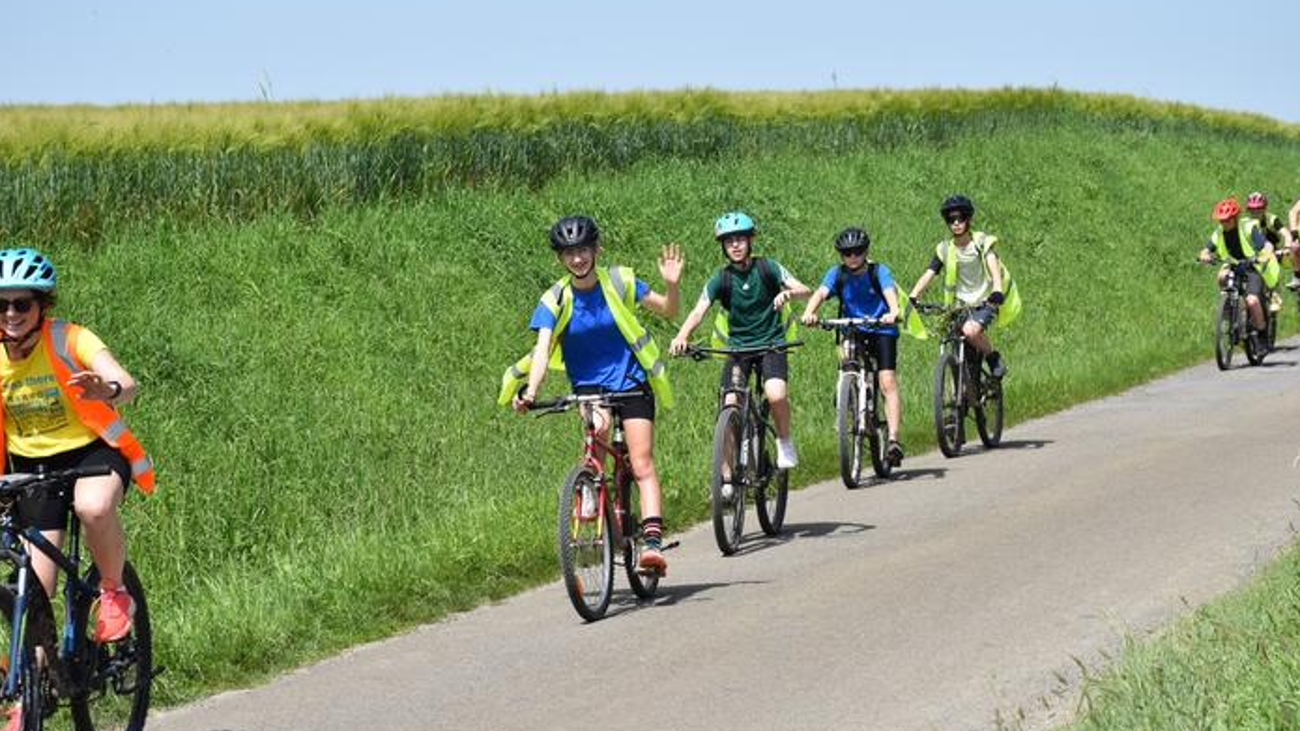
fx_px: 4637
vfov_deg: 9.0
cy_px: 384
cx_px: 651
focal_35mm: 135
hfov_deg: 16.0
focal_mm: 85
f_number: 10
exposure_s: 1/400
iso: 200
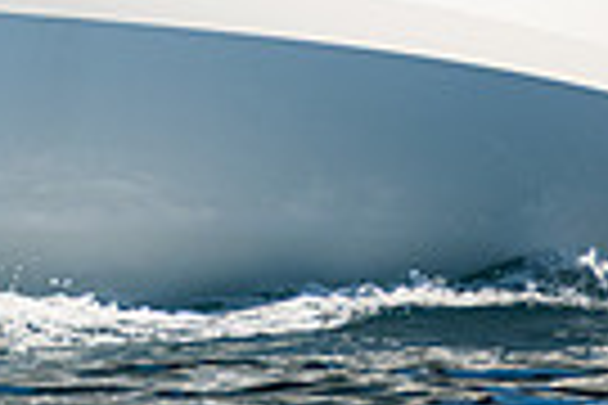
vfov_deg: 1.0
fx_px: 24031
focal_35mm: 1423
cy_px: -398
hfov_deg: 1.4
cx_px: -522
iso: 500
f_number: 8
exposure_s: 1/1600
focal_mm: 330
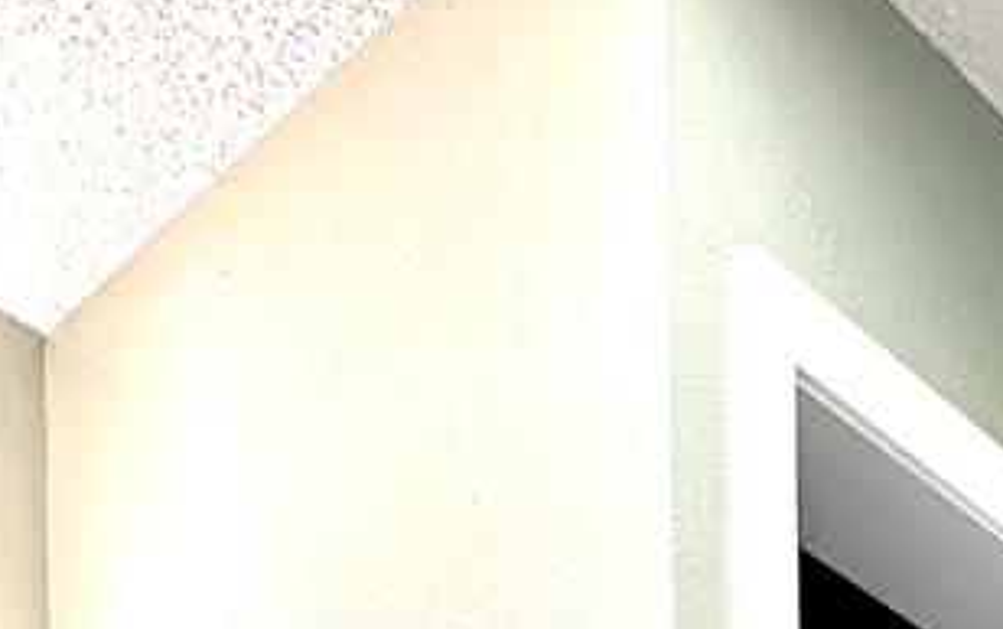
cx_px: 498
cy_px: 1783
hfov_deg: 26.8
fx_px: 2106
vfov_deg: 11.5
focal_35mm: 77
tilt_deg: -0.8
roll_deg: +0.8
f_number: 2.2
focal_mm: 2.22
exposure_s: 1/120
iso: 200
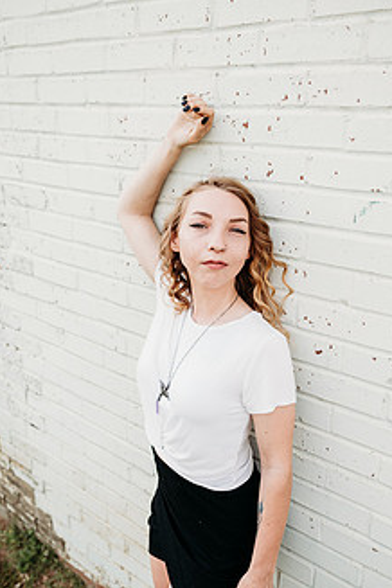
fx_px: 539
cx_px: 192
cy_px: 302
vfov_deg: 57.2
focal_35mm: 33
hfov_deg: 40.0
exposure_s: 1/640
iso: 100
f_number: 2.8
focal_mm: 24
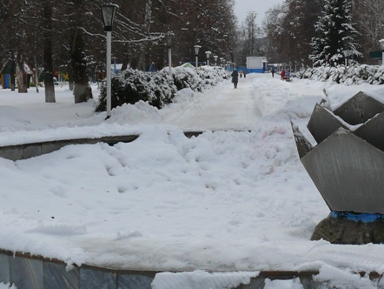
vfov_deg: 18.1
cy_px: 55
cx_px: 291
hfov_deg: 23.8
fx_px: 899
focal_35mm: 81
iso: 100
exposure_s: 1/250
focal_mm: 7.5
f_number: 5.6
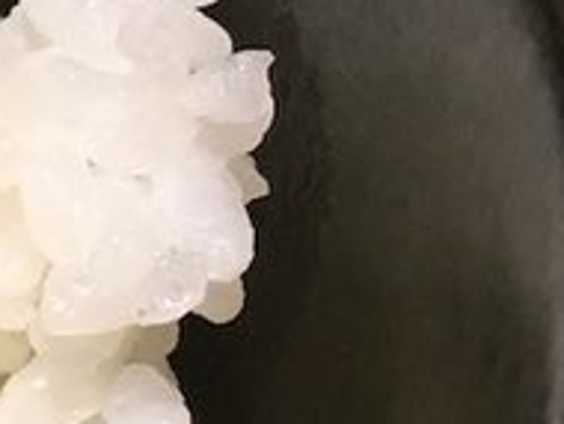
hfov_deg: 8.9
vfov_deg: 8.1
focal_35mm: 183
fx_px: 2985
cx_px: -1083
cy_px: 208
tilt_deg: -48.0
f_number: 2.2
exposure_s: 1/30
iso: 125
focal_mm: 4.15
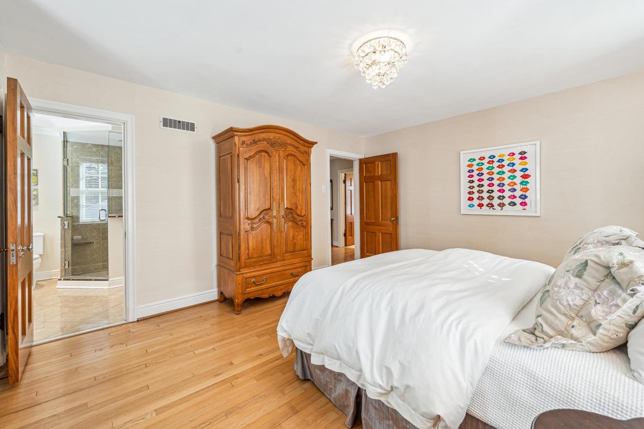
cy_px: 203
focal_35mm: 14
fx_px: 250
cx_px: 322
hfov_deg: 104.3
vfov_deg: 81.1
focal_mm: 13
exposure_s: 1/30
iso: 400
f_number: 8
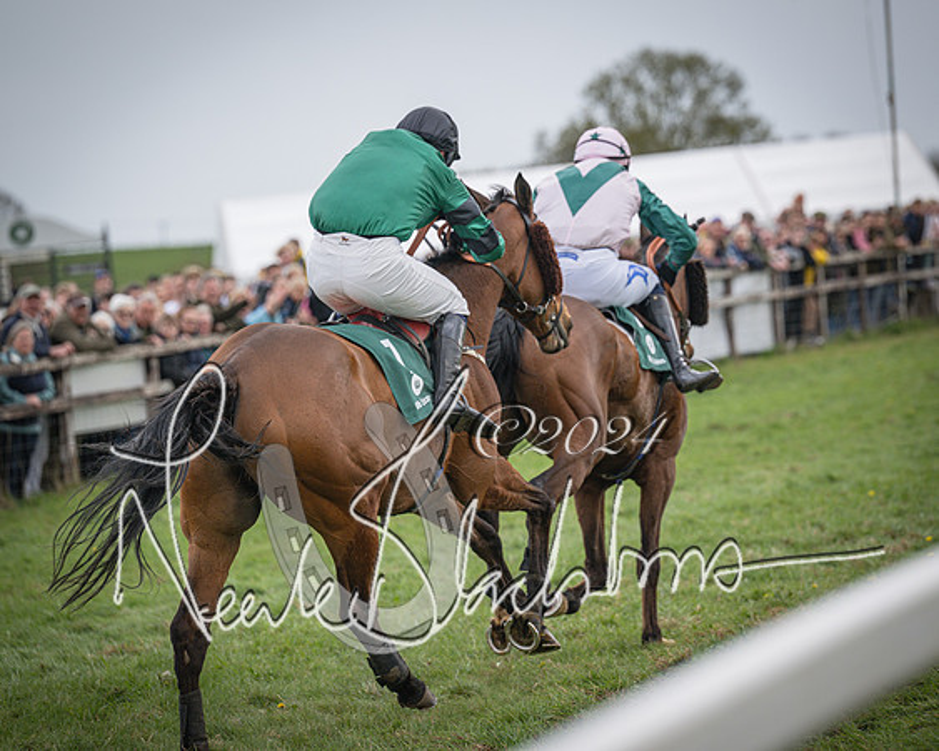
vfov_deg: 8.1
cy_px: 376
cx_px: 470
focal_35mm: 191
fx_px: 5319
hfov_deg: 10.1
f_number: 4
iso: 400
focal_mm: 170
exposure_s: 1/2500
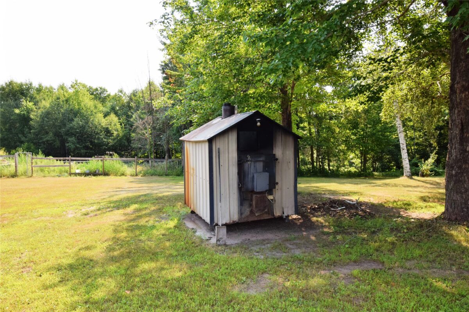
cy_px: 156
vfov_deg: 53.1
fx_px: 313
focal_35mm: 24
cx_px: 234
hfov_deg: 73.7
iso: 320
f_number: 13
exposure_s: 1/200
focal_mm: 16
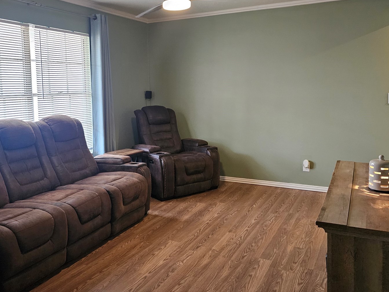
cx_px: 167
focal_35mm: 33
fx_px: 371
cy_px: 113
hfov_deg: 55.1
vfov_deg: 42.7
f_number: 1.7
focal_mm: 6.3
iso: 1000
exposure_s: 1/120
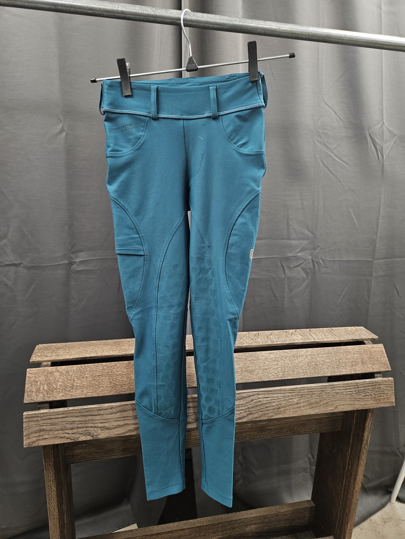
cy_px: 270
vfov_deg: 73.9
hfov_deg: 58.9
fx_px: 359
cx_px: 202
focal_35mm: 23
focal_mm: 5.4
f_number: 1.8
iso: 320
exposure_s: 1/100
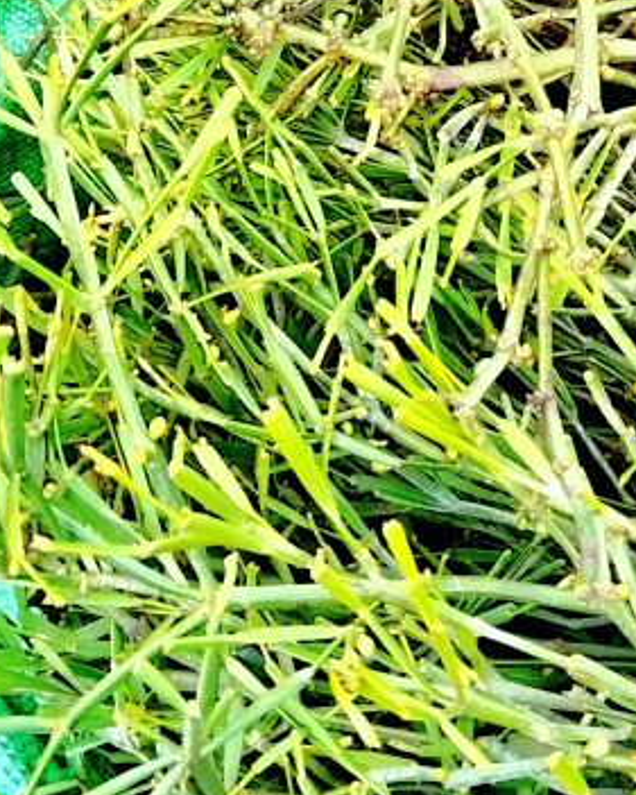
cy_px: -40
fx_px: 2093
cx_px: 622
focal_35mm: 89
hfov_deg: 16.9
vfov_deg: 20.6
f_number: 1.9
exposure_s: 1/100
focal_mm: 4.95
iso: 498
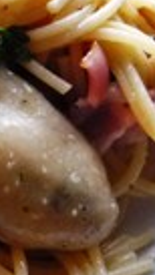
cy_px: 52
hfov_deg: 11.2
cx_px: 14
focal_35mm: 107
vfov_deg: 19.8
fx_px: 782
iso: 400
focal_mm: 5.2
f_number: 3.3
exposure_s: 1/20
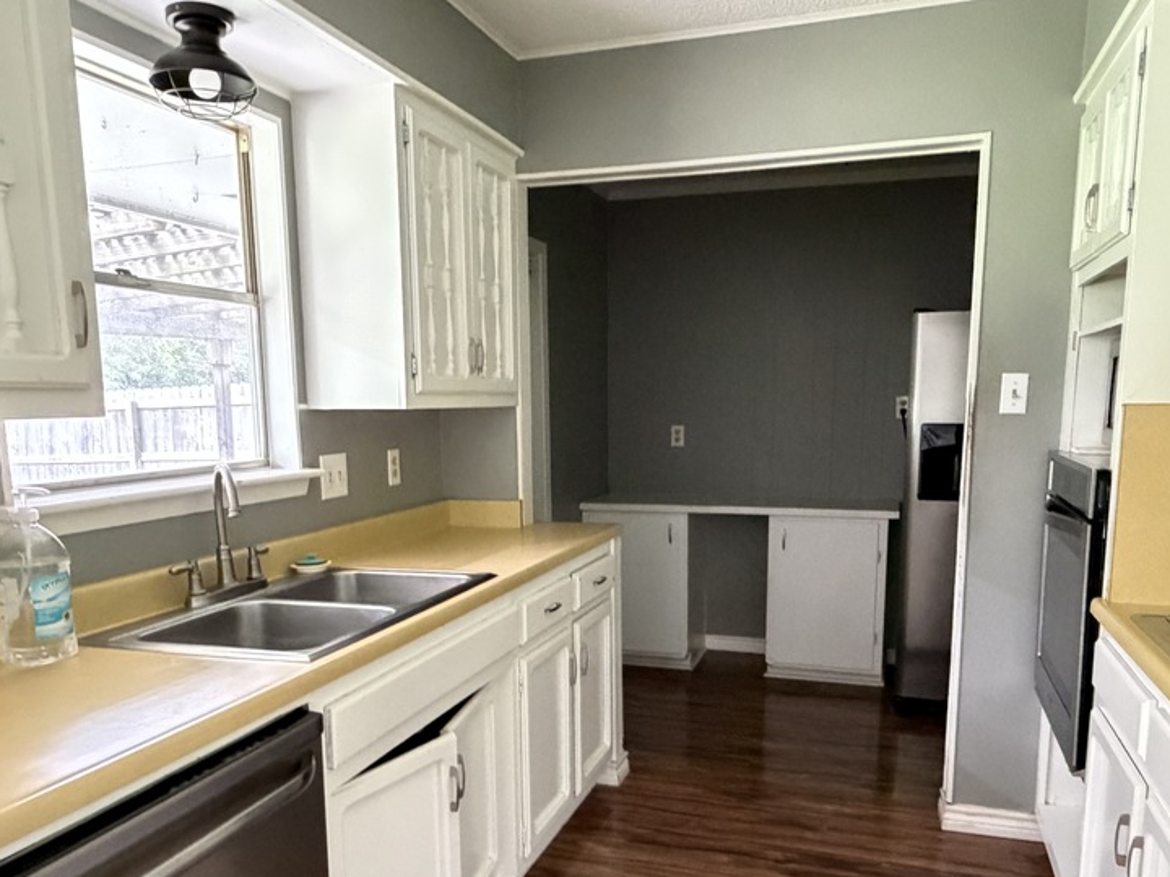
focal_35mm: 28
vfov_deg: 49.2
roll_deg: +0.8
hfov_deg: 63.4
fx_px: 946
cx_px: 588
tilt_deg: -10.0
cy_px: 554
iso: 1250
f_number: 2.2
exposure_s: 1/56
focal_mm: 2.22
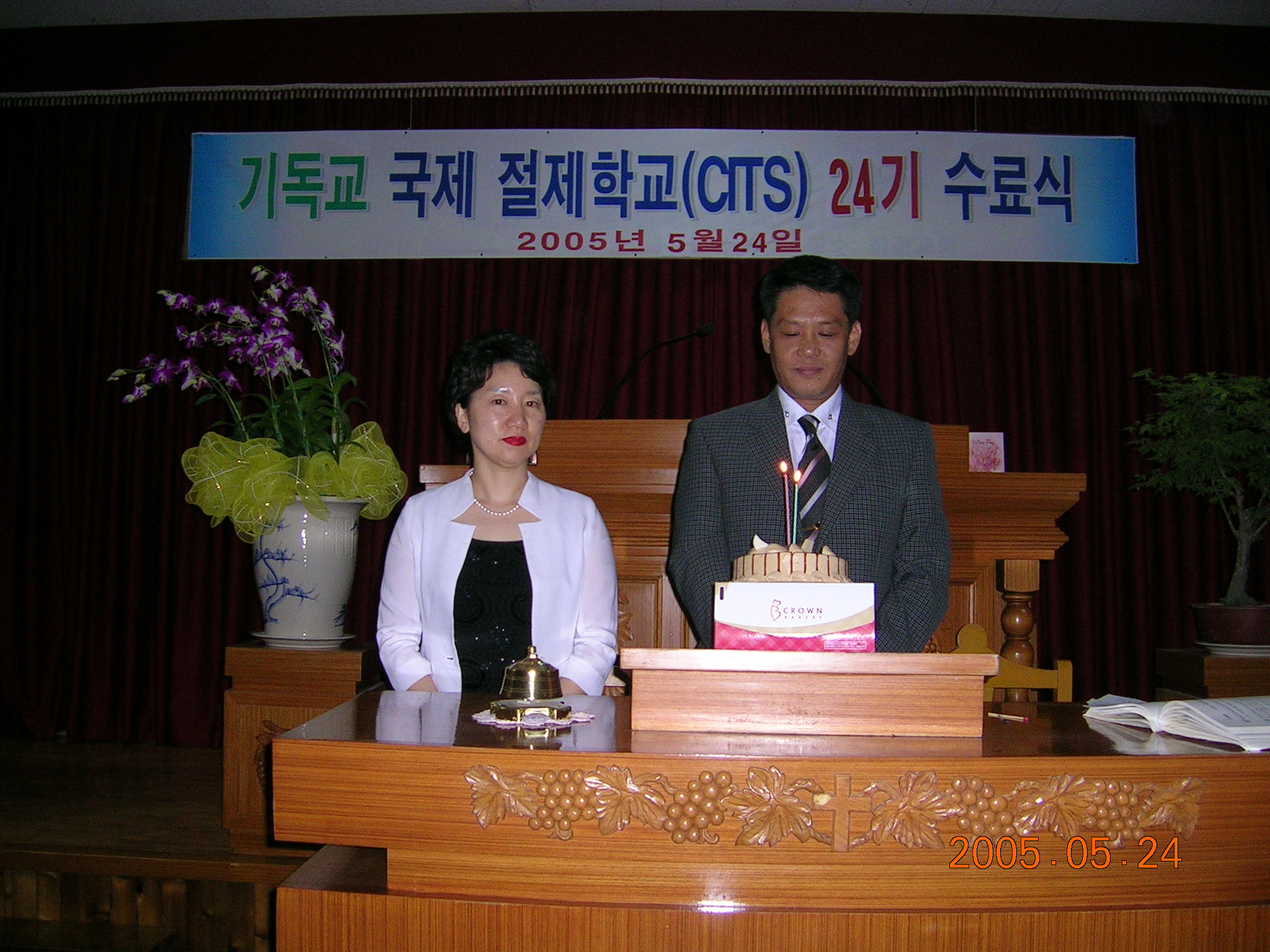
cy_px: 476
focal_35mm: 35
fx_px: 1284
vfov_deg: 40.7
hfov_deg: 52.6
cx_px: 635
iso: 115
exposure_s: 1/60.1
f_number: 2.8
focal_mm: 5.4
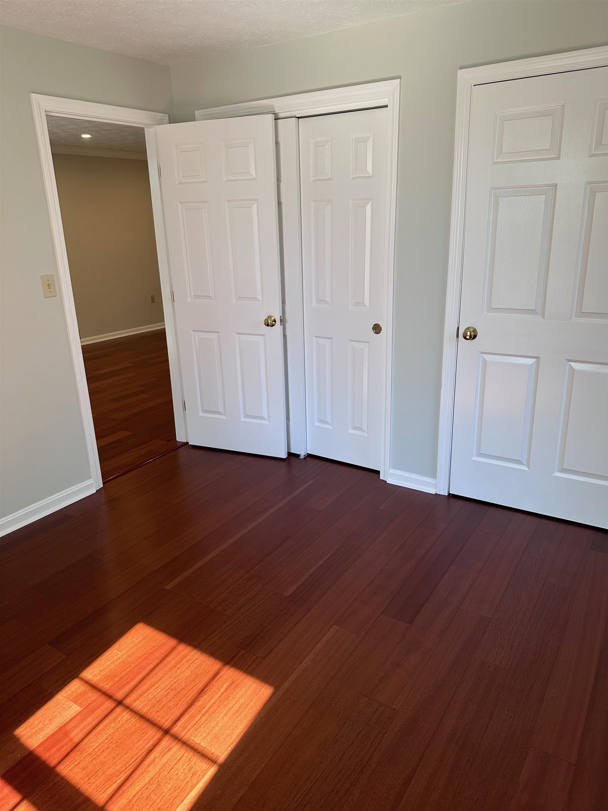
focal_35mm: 24
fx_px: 562
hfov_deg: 56.8
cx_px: 304
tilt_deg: -17.7
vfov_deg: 71.6
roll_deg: +2.2
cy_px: 406
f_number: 1.78
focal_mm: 6.86
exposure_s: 1/134
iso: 64
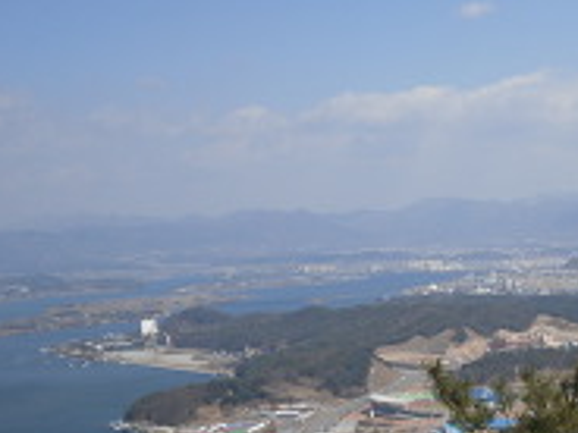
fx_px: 1269
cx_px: 562
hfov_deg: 24.6
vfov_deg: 19.2
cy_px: 342
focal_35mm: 76
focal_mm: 6.3
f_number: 7.6
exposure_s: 1/245
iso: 80
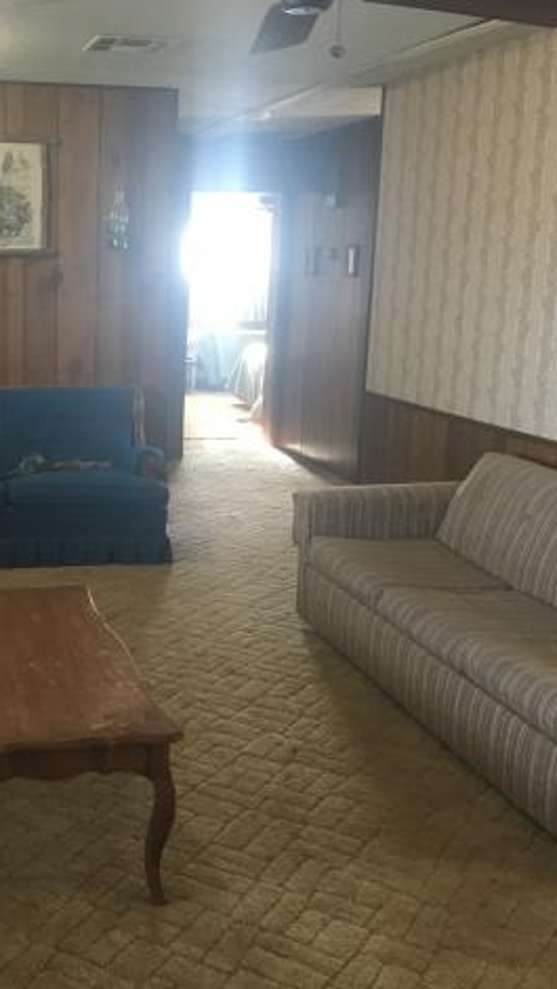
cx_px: 80
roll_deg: -0.8
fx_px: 1127
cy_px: 488
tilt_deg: -11.8
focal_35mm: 43
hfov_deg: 27.0
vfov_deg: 47.3
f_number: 2.2
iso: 160
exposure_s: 1/30
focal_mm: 4.15
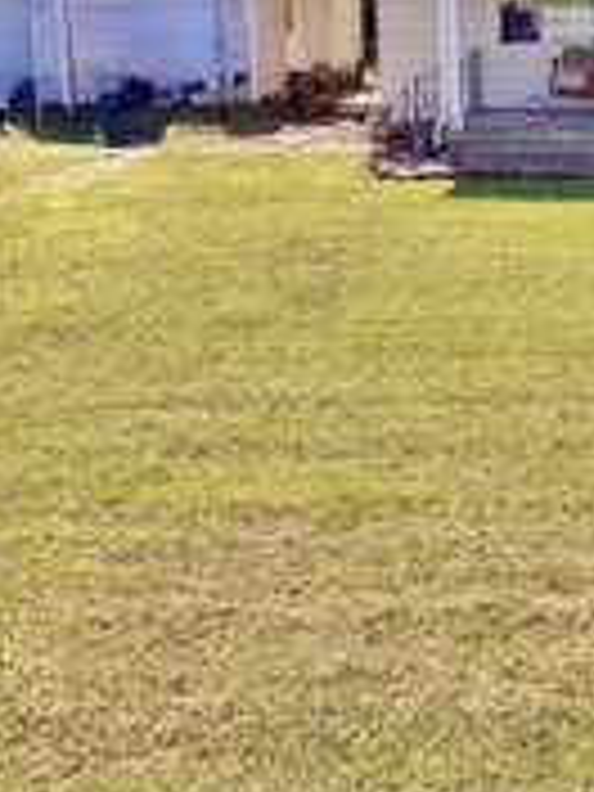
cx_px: 742
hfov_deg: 19.6
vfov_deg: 27.1
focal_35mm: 70
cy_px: 130
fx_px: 1602
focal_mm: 8.67
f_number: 1.8
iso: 320
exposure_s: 1/15
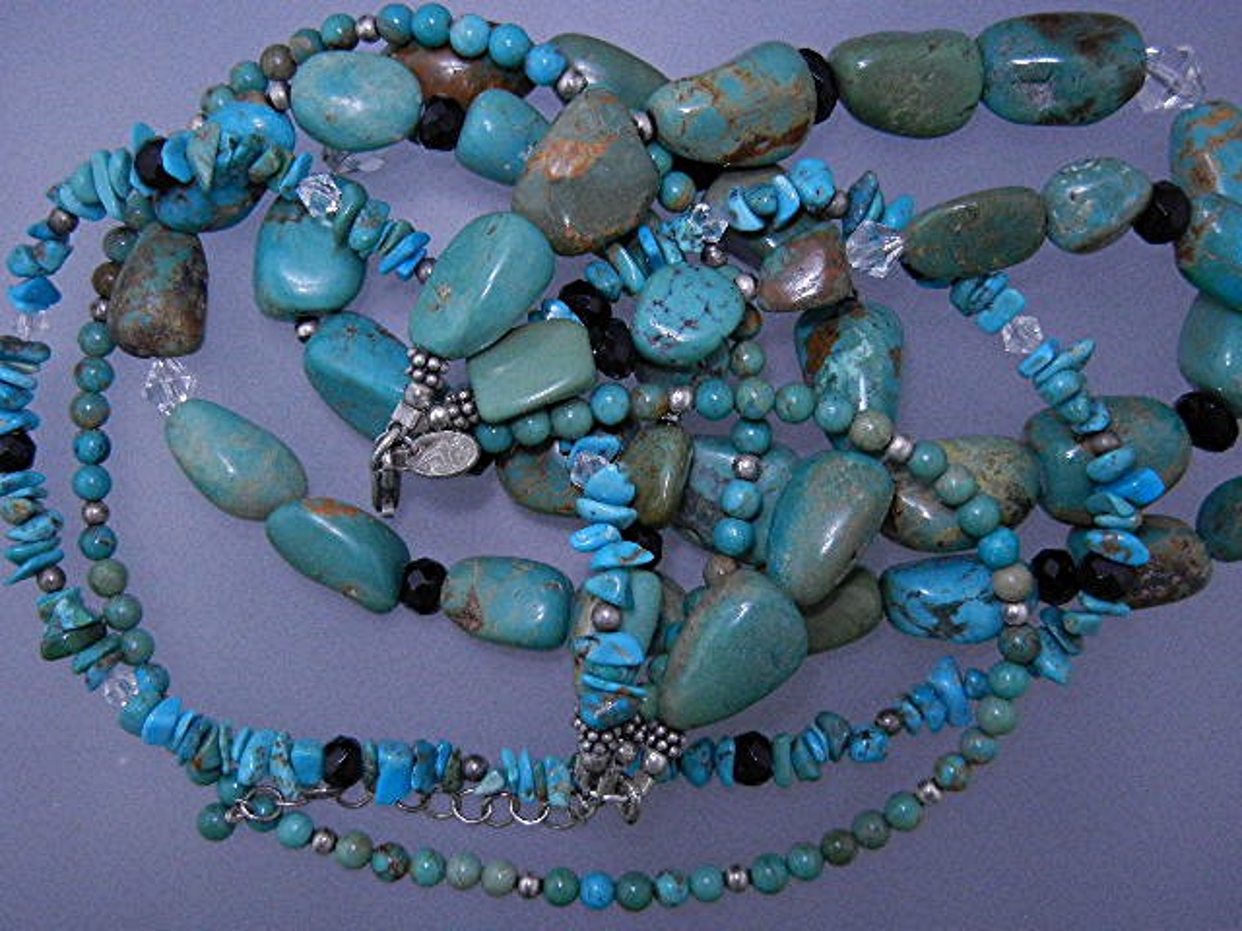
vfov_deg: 36.8
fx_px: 1399
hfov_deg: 47.9
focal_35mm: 39
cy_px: 466
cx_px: 621
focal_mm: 7.1
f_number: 7.4
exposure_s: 1/30
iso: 800
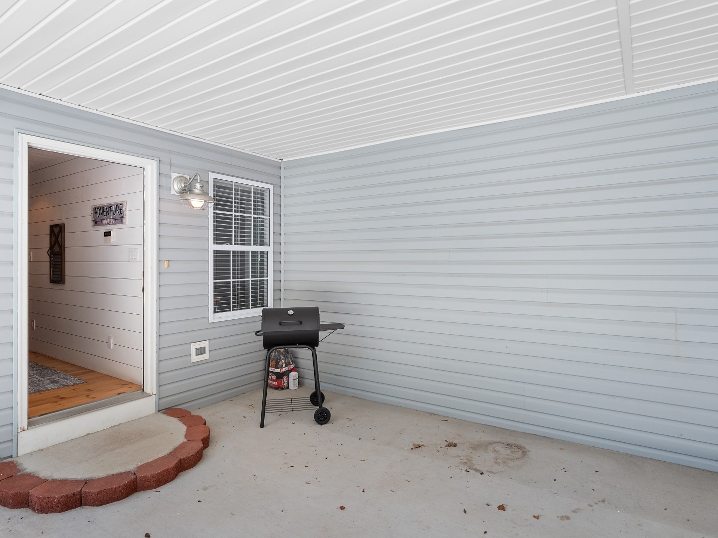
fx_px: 415
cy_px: 269
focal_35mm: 20
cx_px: 359
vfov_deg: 66.0
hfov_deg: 81.7
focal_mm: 10
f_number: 5.6
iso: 400
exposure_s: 1/160
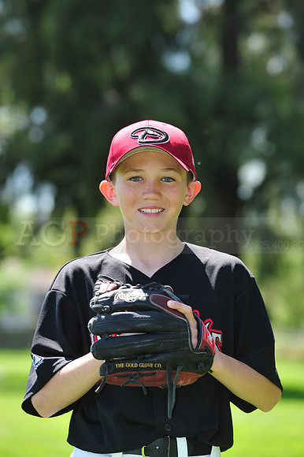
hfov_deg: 6.9
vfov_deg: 10.3
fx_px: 2536
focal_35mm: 200
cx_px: 152
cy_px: 228
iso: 200
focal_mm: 200
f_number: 7.1
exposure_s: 1/200
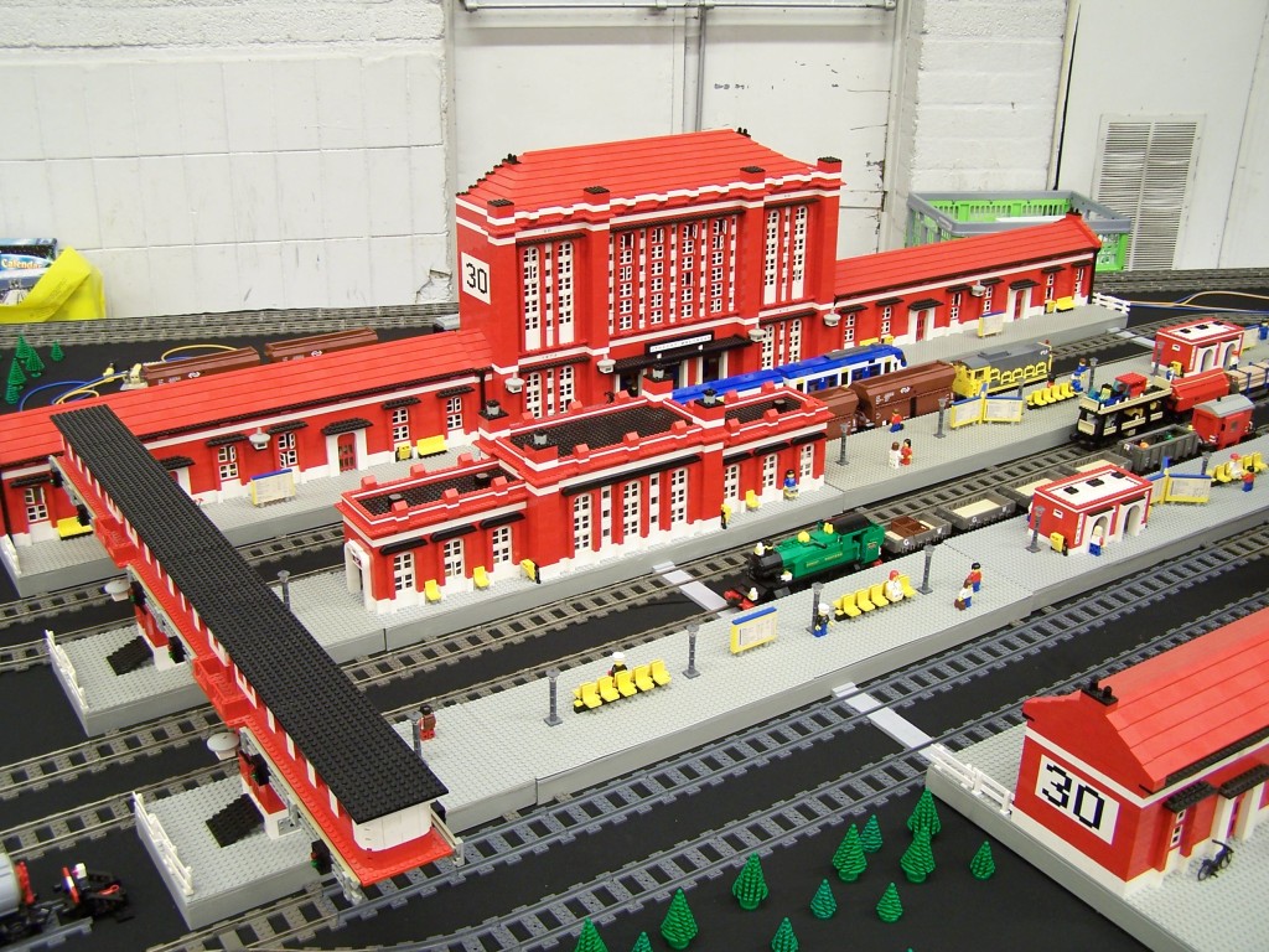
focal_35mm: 38
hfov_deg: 49.0
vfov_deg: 37.7
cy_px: 476
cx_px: 634
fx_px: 1393
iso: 80
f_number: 2.8
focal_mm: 6.3
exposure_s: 1/3
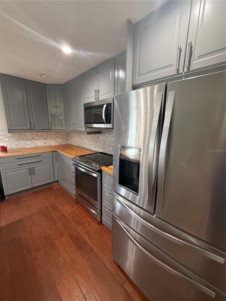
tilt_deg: -11.4
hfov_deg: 85.7
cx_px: 113
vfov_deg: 102.1
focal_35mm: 14
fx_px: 122
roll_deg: -1.3
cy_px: 150
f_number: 2.2
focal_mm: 2.22
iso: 320
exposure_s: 1/60
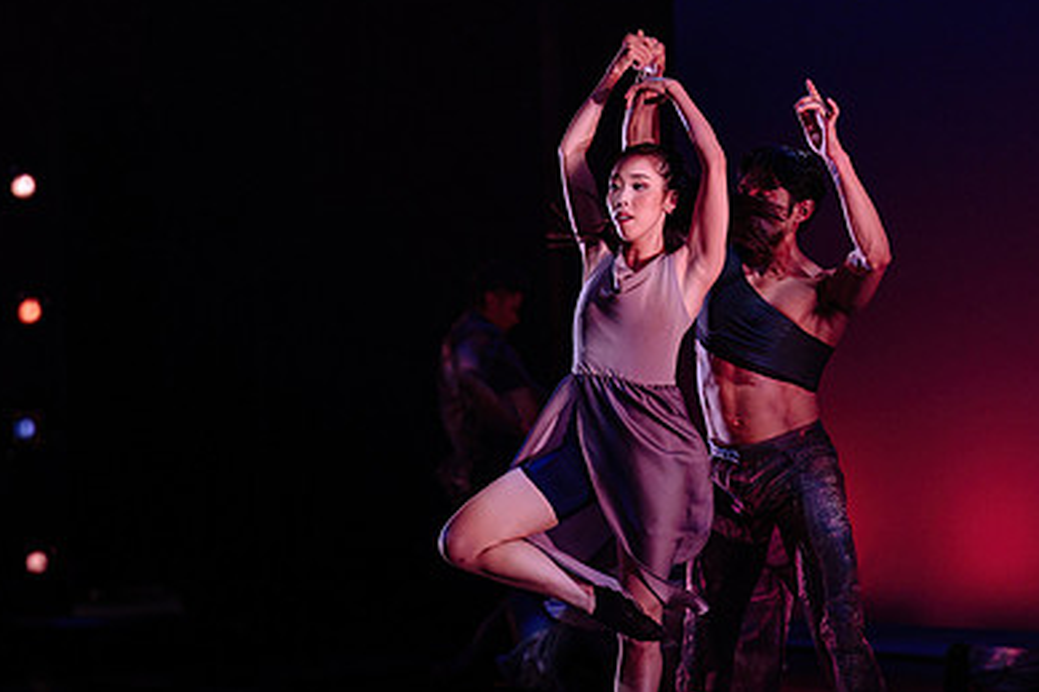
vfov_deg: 15.6
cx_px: 414
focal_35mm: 87
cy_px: 541
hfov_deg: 23.4
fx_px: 2510
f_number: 1.2
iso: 1000
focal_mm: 50
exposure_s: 1/400
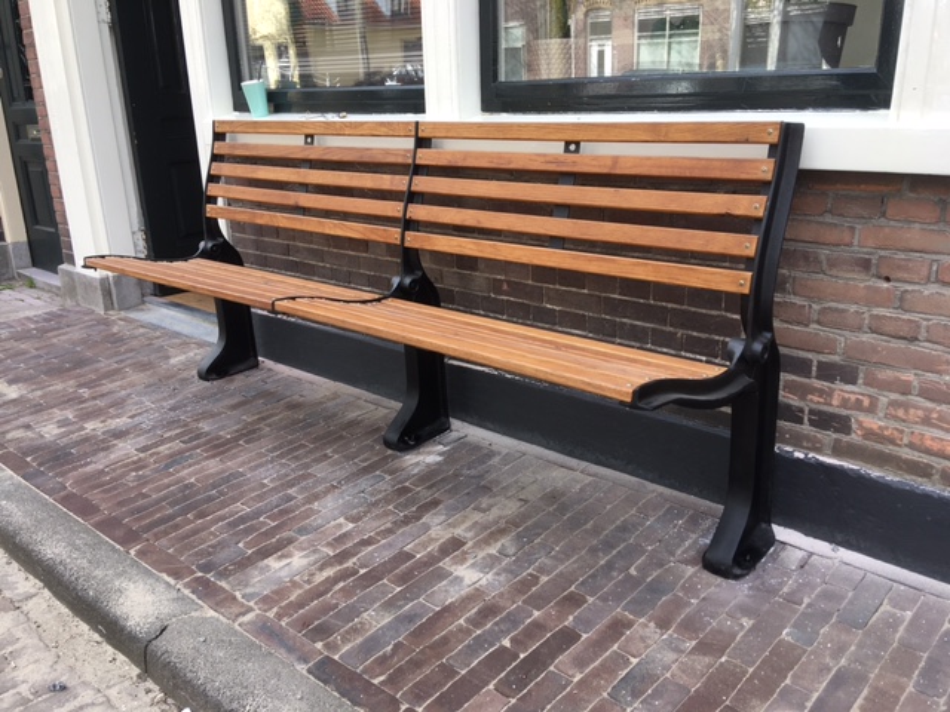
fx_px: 796
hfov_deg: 61.7
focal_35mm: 29
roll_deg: +1.4
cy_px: 356
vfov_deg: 48.2
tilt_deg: -18.4
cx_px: 475
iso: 25
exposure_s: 1/163
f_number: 2.2
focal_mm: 4.15
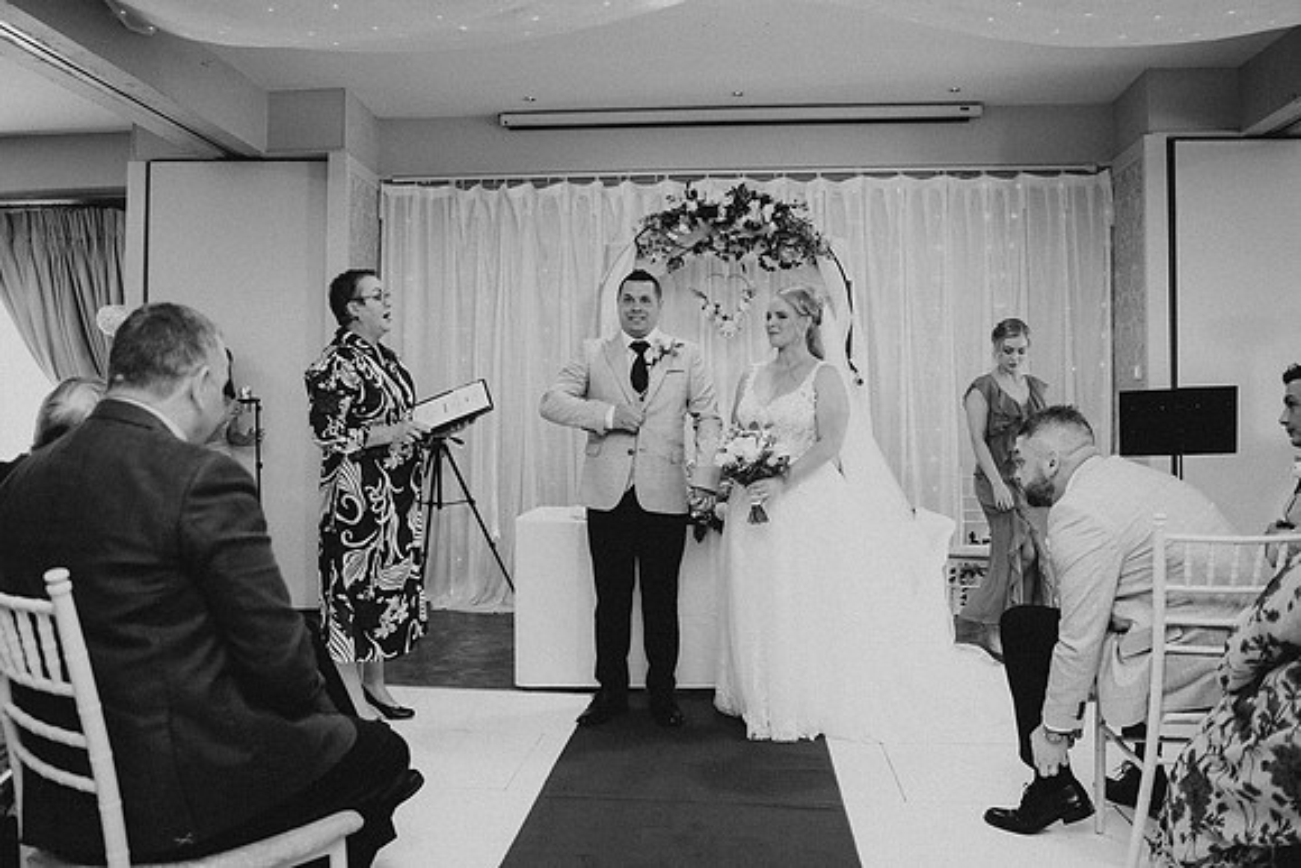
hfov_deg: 65.5
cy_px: 434
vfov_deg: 46.4
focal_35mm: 28
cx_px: 650
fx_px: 1012
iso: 800
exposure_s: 1/160
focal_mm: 28
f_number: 2.8
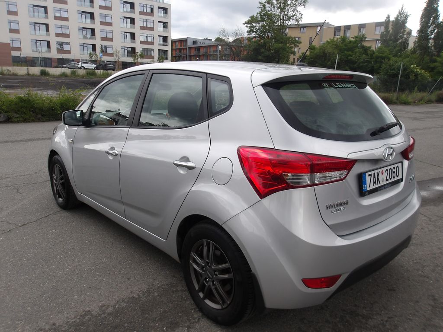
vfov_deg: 51.4
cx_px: 222
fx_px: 346
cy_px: 166
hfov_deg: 65.3
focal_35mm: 27
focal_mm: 4.9
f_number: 3
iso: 100
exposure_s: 1/193
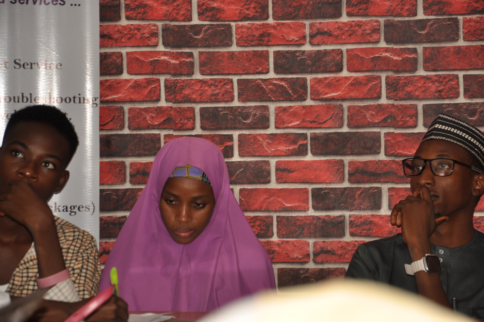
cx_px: 242
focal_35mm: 158
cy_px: 161
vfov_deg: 8.7
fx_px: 2115
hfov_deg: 13.1
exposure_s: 1/60
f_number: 5.6
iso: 200
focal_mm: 105
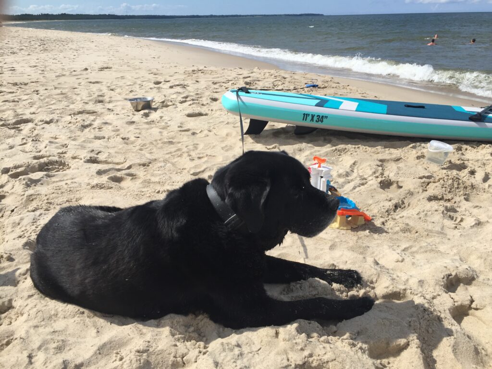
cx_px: 246
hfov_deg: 61.7
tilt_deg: -26.0
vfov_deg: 48.2
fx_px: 412
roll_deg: +0.8
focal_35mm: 29
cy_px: 184
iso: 32
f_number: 2.2
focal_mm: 4.15
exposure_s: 1/2825
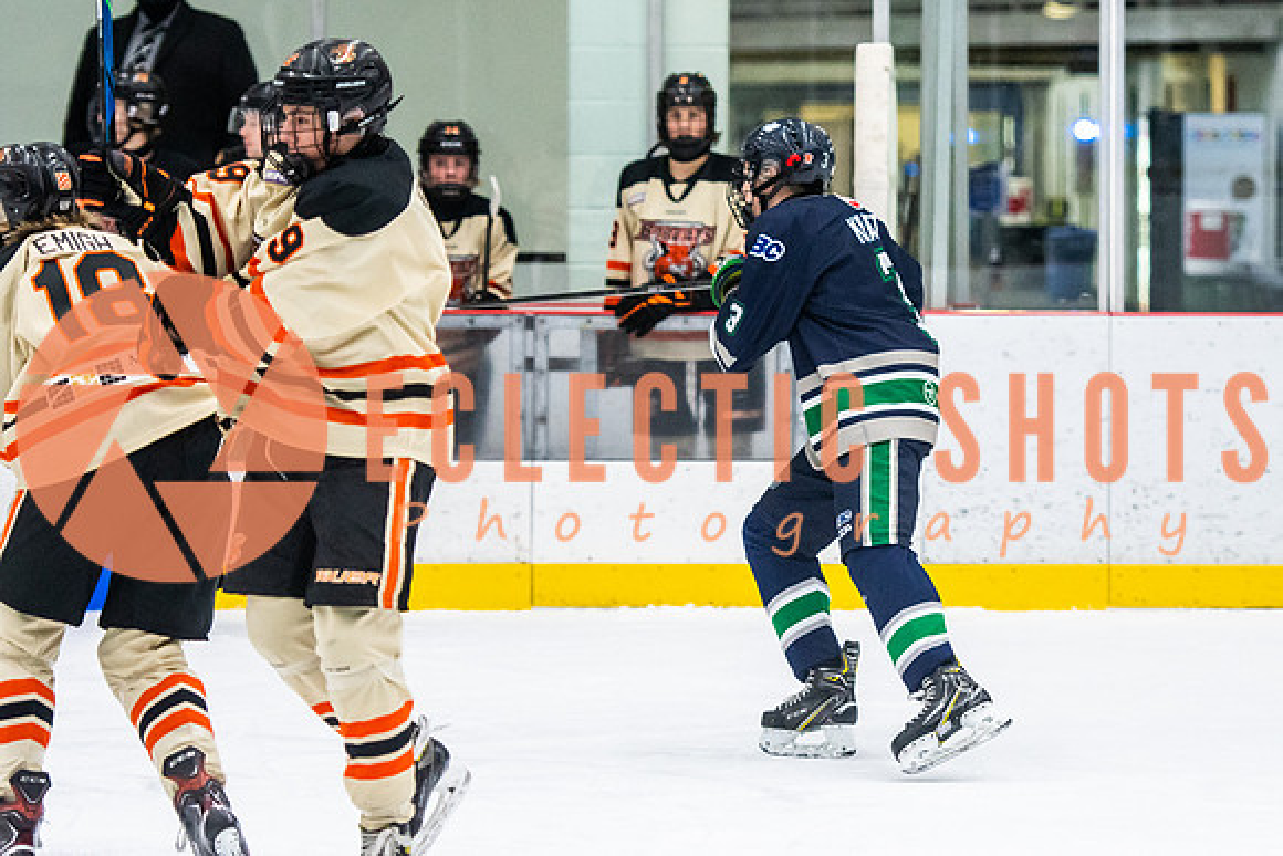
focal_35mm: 215
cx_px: 835
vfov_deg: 6.4
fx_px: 7657
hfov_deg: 9.6
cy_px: 353
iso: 1800
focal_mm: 110
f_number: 2.8
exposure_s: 1/640
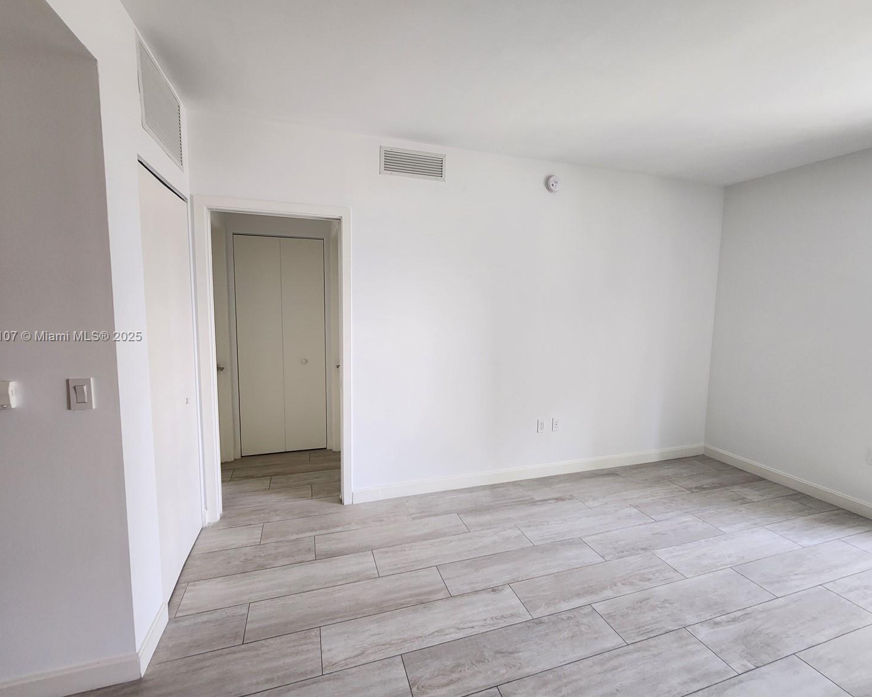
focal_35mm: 14
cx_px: 430
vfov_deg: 88.0
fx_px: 361
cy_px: 337
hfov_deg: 100.7
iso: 250
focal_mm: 2.2
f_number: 2.2
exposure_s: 1/60
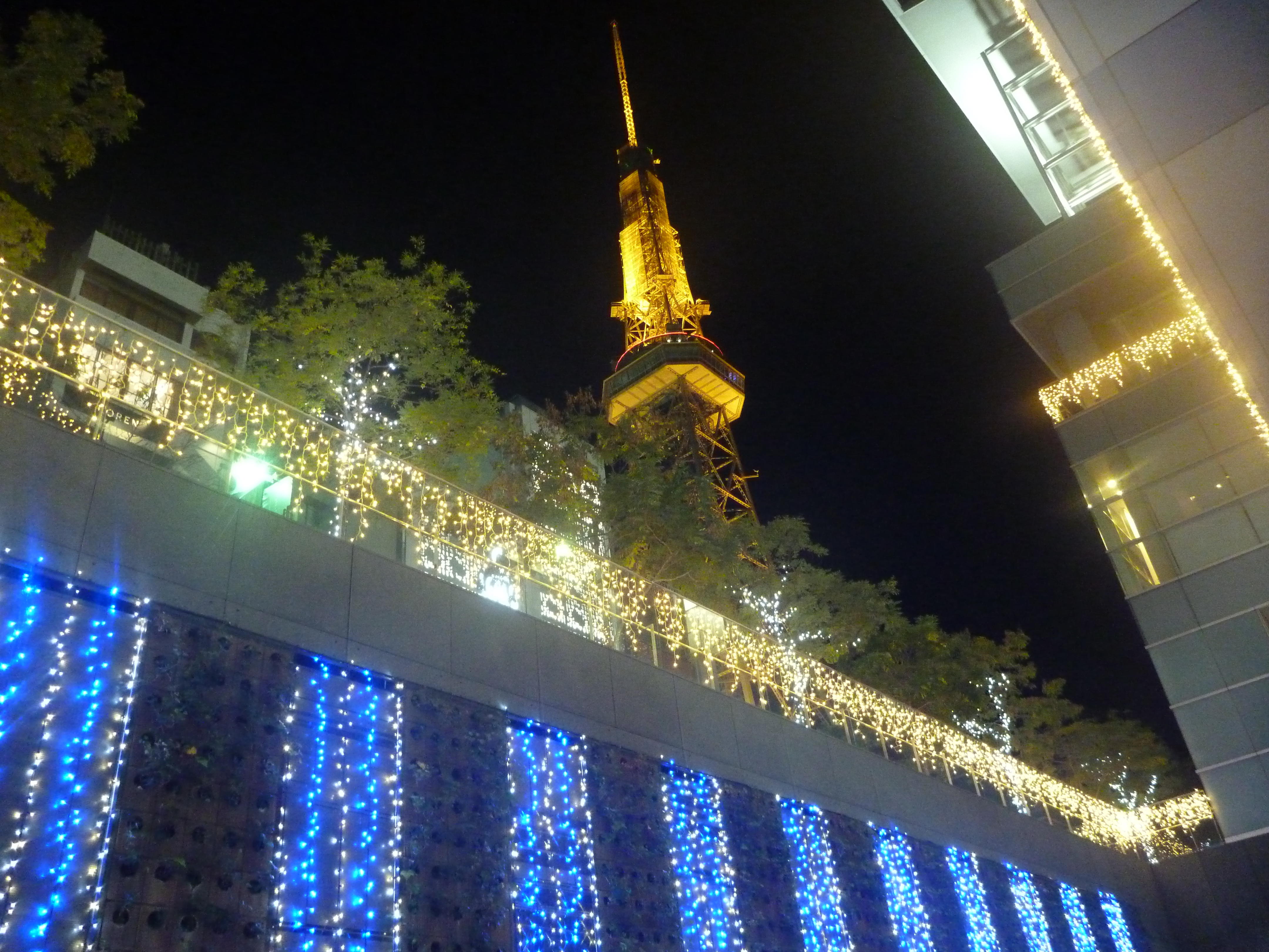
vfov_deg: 49.7
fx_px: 1026
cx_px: 634
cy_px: 476
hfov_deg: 63.4
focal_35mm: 28
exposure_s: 1/13
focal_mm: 4.9
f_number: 3.3
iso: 800
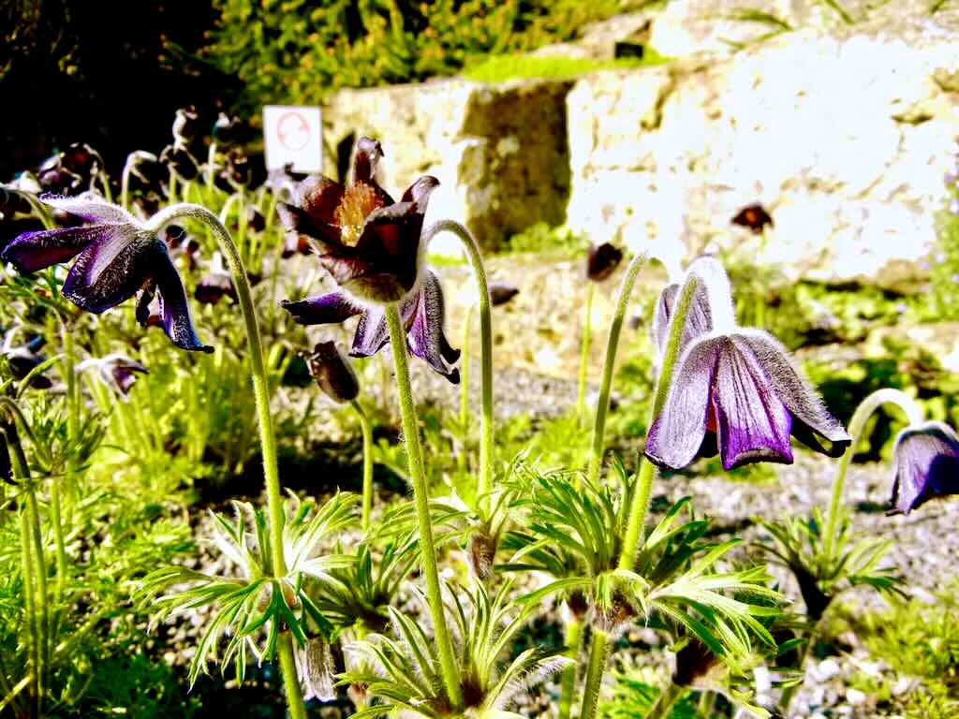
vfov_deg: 46.8
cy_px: 360
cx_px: 480
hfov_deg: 60.0
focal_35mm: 30
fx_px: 831
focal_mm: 5.4
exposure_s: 1/314
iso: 160
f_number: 3.5
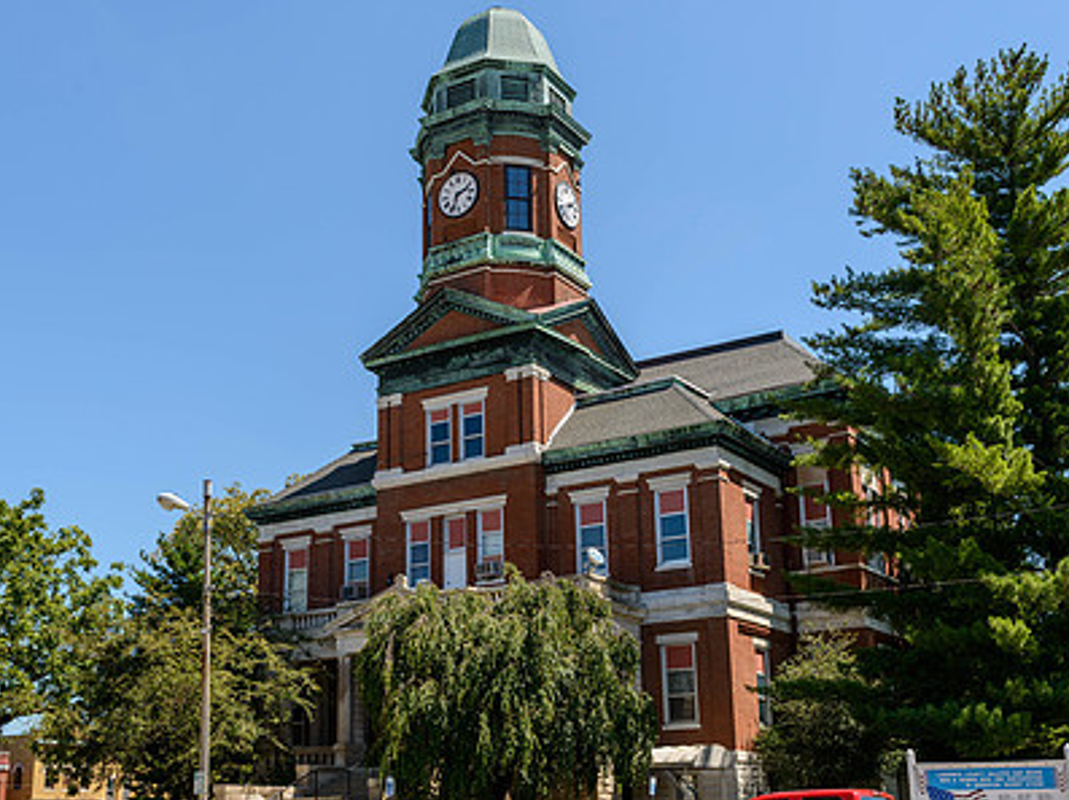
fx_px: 1388
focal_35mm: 45
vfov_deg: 32.1
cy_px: 448
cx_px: 477
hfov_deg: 42.1
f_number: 8
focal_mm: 31
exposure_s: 1/200
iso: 100
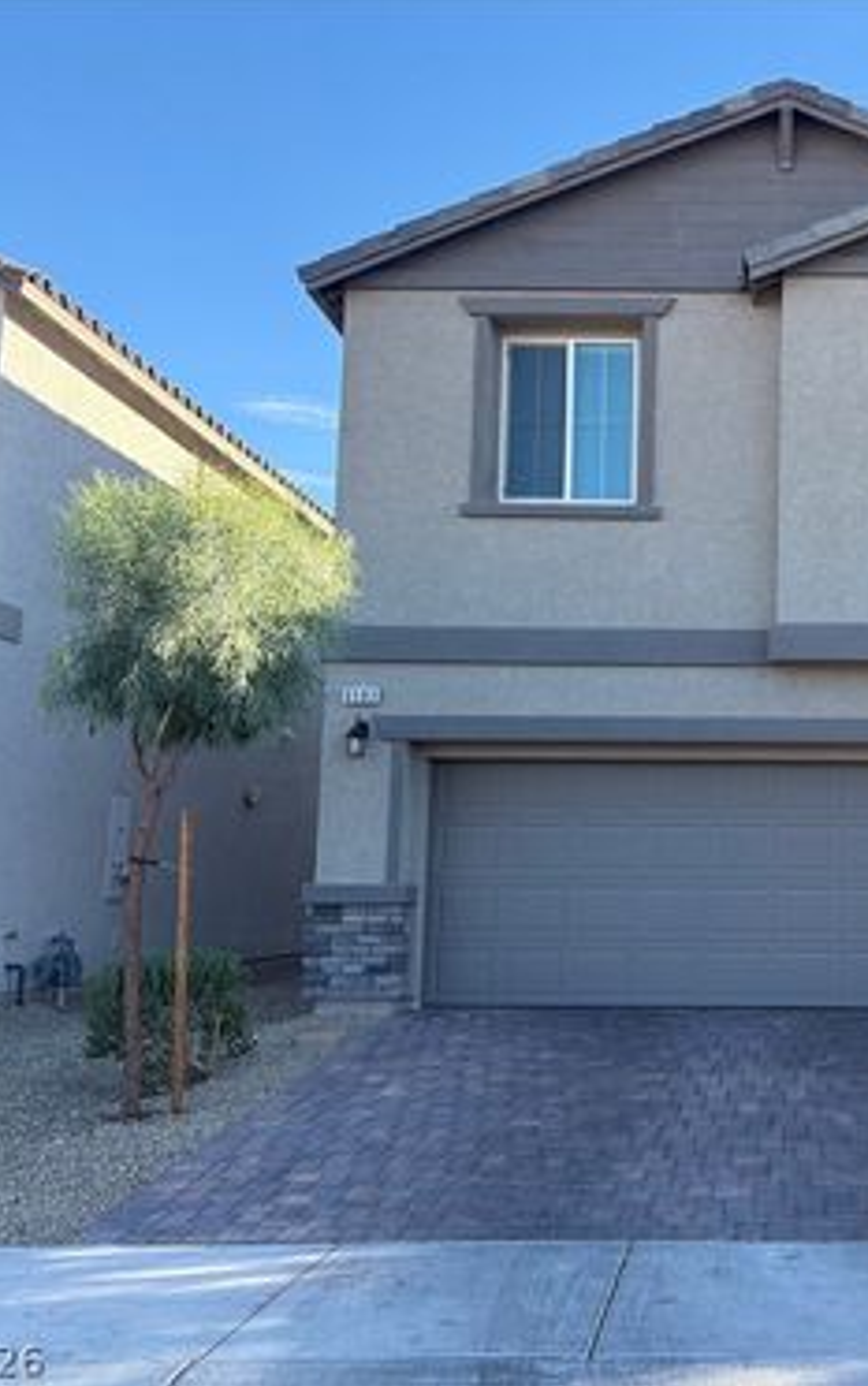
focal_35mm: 37
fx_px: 1398
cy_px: 691
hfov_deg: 32.8
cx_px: 775
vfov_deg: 52.7
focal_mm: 5.96
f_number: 1.6
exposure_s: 1/920
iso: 64
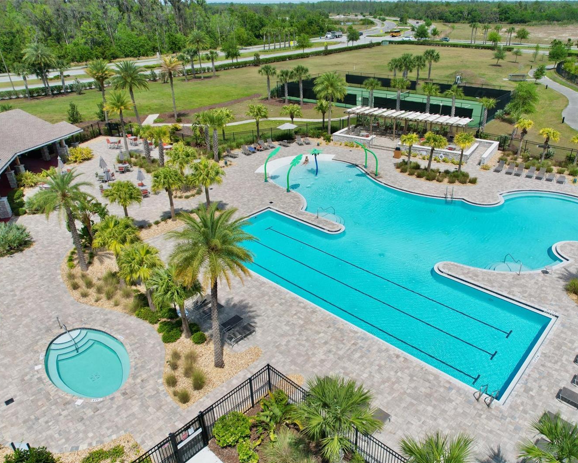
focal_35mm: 25
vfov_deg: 56.8
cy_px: 233
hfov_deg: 67.9
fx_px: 428
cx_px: 318
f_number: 2.8
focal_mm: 8.38
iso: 200
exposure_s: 1/5000
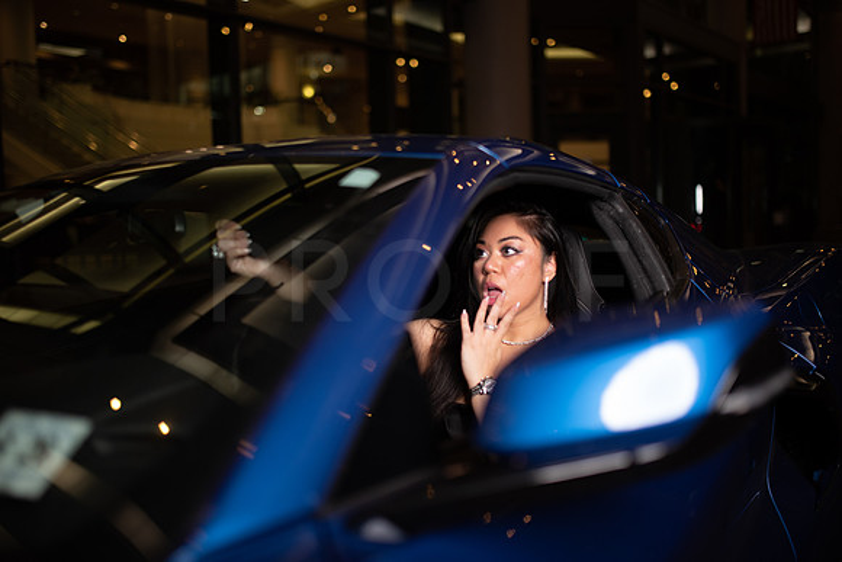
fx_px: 819
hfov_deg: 54.4
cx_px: 421
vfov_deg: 37.9
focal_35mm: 35
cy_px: 281
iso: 500
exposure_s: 1/640
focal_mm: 35
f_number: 1.4
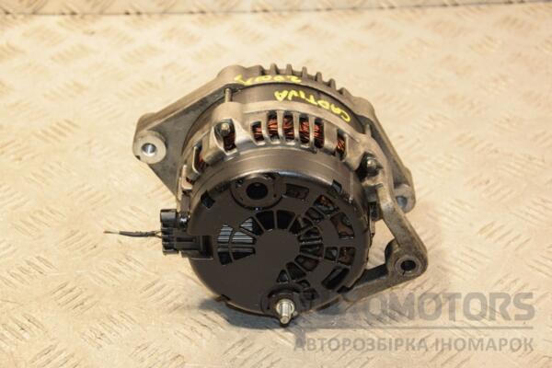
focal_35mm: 78
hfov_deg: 26.0
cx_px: 276
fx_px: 1196
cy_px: 184
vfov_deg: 17.5
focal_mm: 52
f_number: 5
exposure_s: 1/160
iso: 800
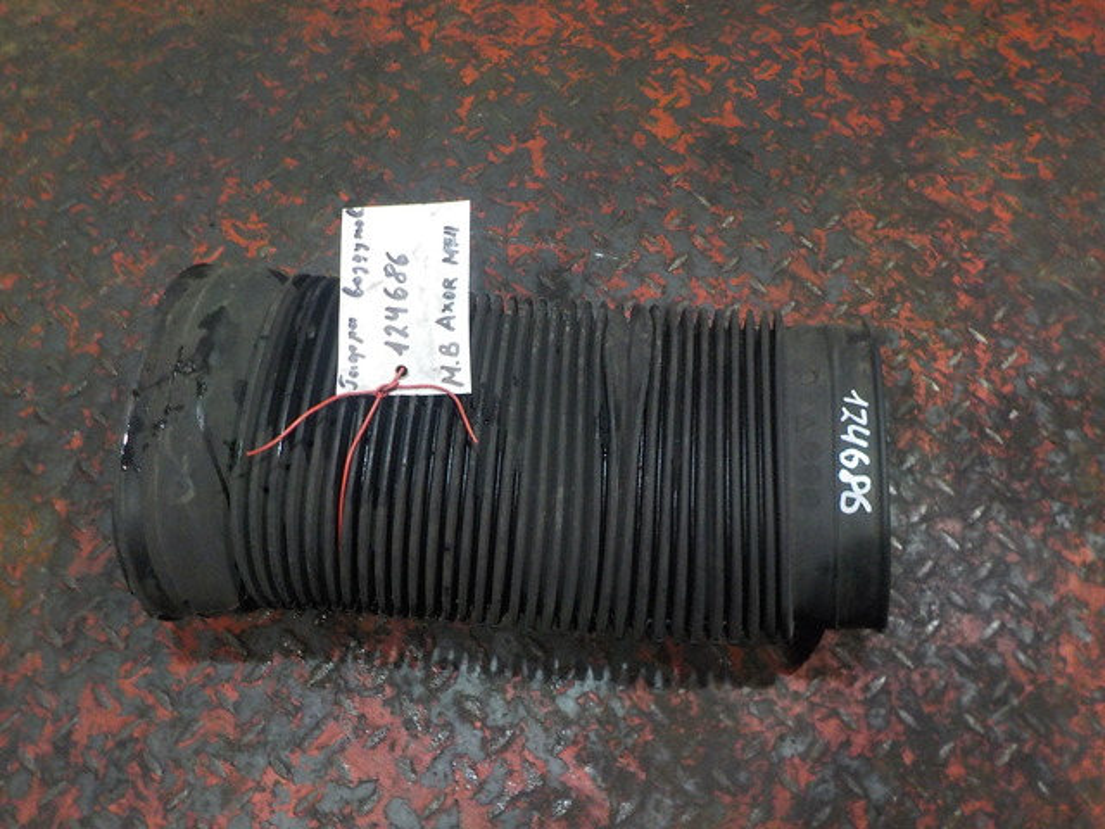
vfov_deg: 46.8
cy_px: 414
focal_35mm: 30
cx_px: 552
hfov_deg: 60.0
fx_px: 958
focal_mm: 4.1
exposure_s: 1/15
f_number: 3.3
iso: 450
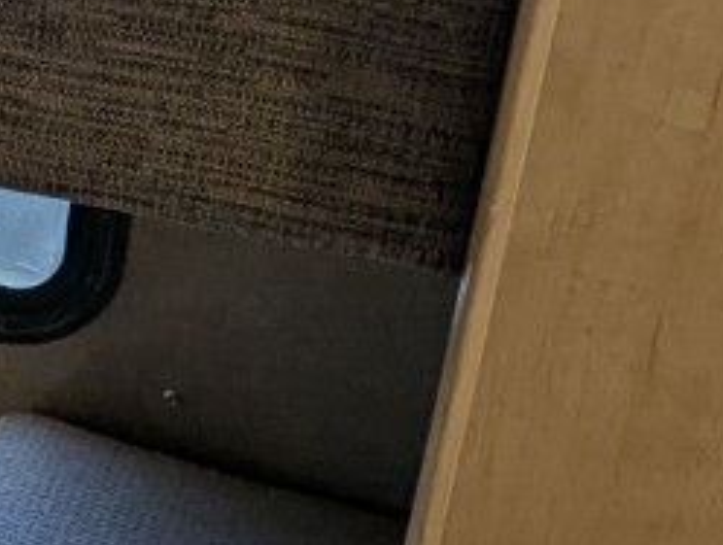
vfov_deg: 16.4
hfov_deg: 19.3
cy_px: 361
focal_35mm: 90
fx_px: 1883
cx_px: -325
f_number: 2.2
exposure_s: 1/66.3
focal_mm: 2.35
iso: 111
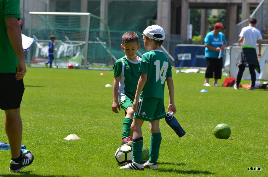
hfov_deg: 9.5
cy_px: 88
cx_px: 134
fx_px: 1616
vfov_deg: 6.3
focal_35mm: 218
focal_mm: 145
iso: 200
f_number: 6.3
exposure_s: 1/640
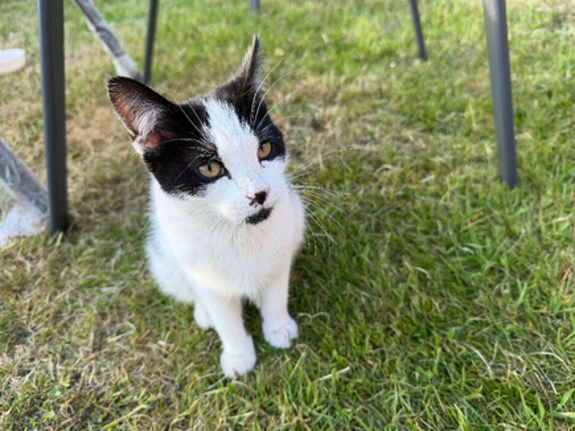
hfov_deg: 67.3
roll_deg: +5.4
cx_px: 294
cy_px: 215
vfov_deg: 53.0
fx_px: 432
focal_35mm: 26
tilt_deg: -38.7
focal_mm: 6.76
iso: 80
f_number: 1.78
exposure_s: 1/293
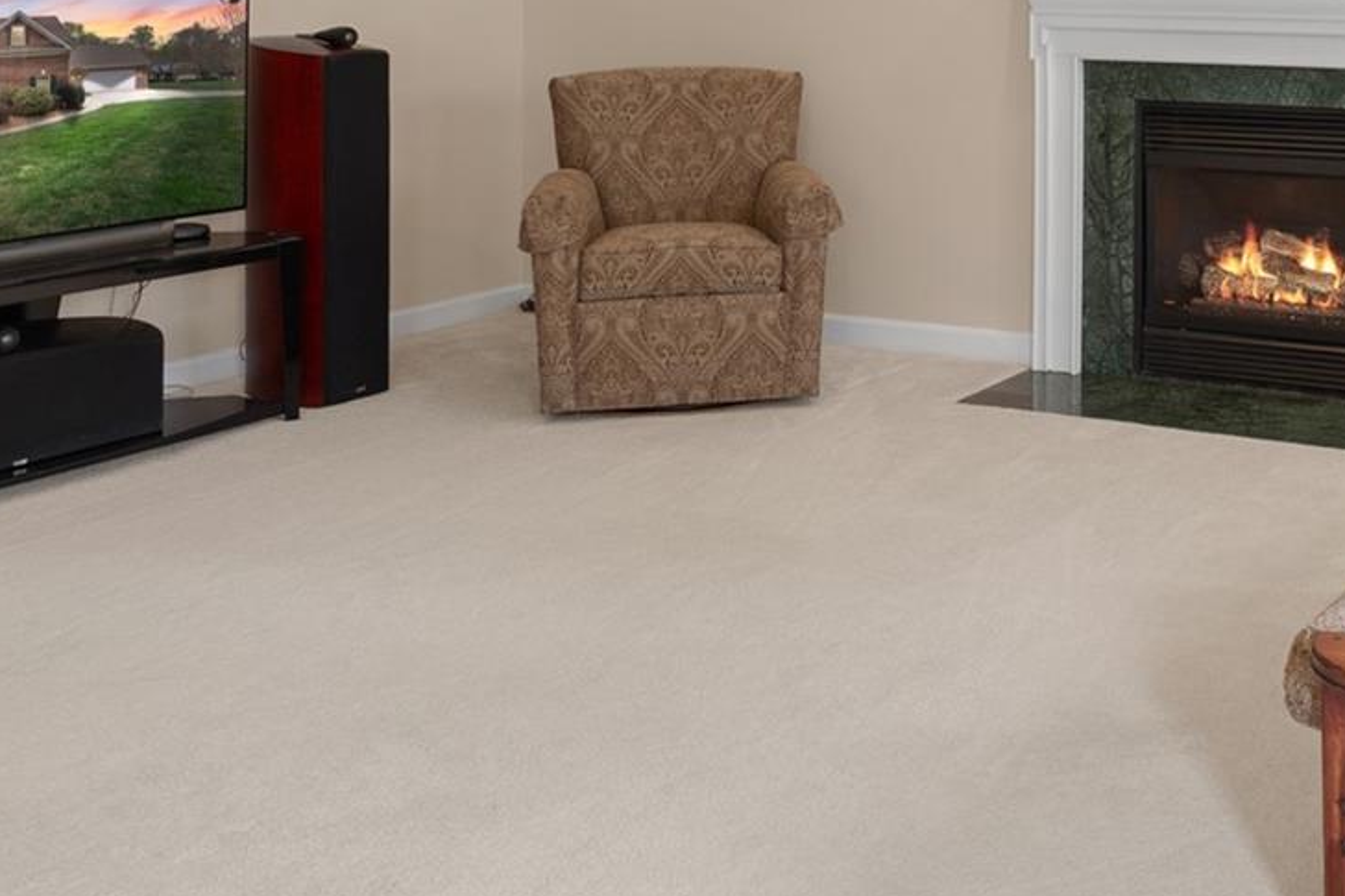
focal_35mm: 45
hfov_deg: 40.9
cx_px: 1164
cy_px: -49
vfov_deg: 27.7
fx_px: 1681
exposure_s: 1/5
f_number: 8
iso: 640
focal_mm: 16
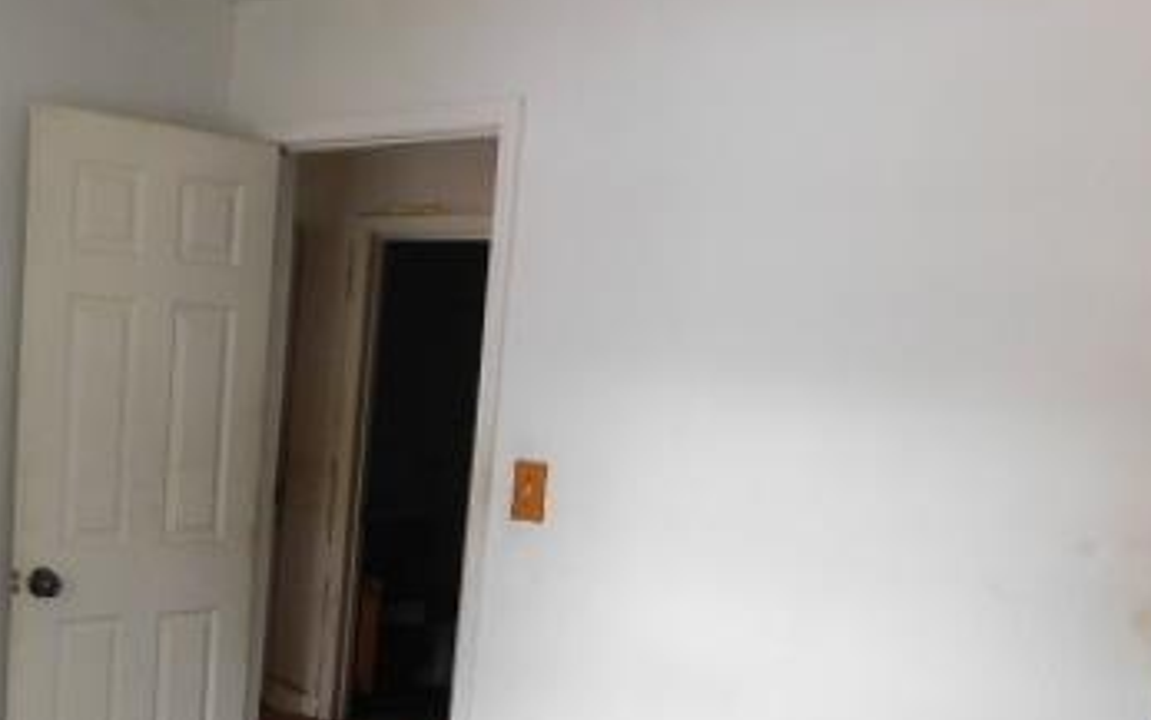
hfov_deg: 42.5
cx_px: 239
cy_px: 557
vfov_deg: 28.1
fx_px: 1412
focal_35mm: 45
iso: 400
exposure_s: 1/25
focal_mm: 4
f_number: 3
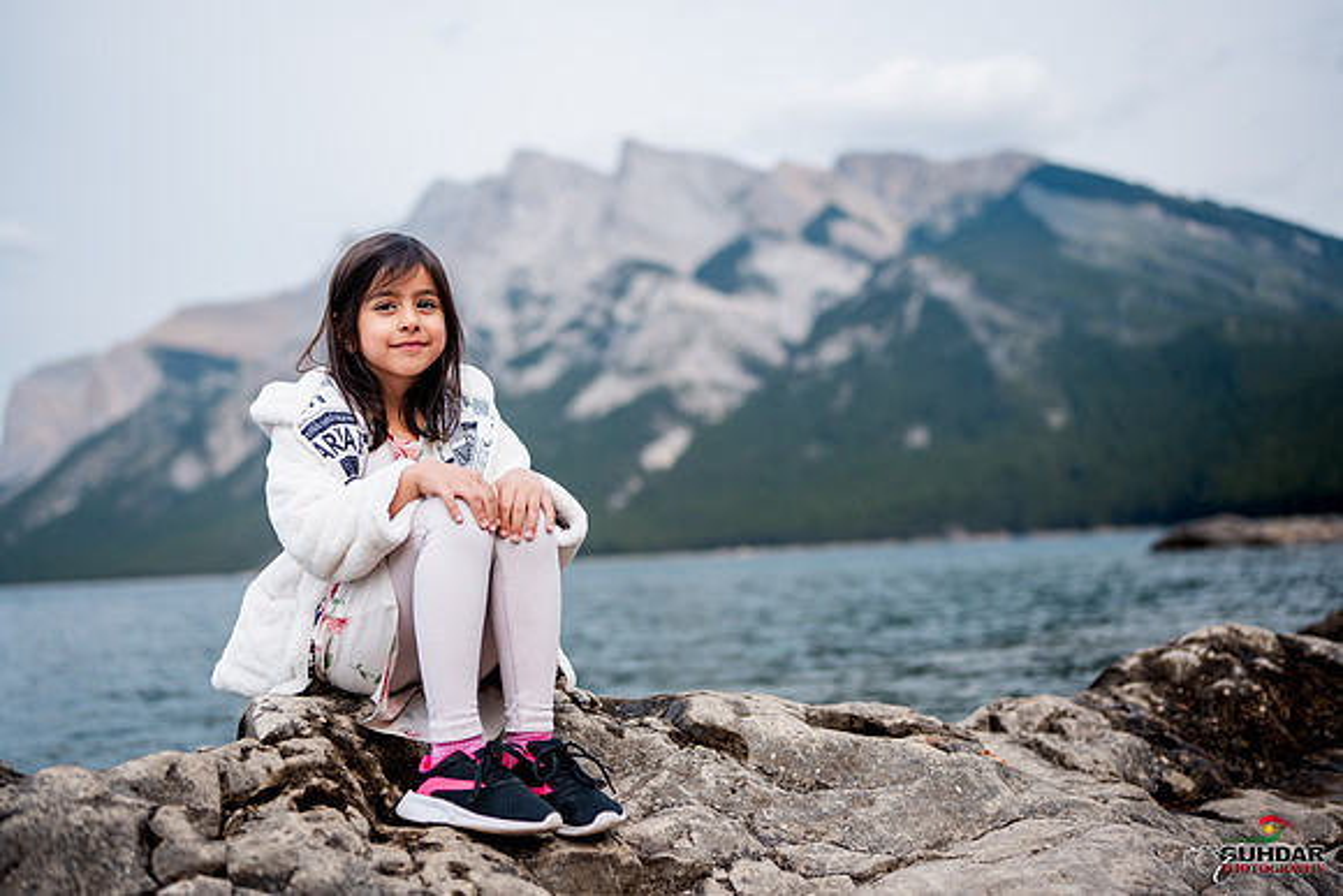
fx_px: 1306
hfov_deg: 54.4
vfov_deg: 37.9
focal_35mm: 35
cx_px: 672
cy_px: 448
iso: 200
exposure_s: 1/8000
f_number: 1.6
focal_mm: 35
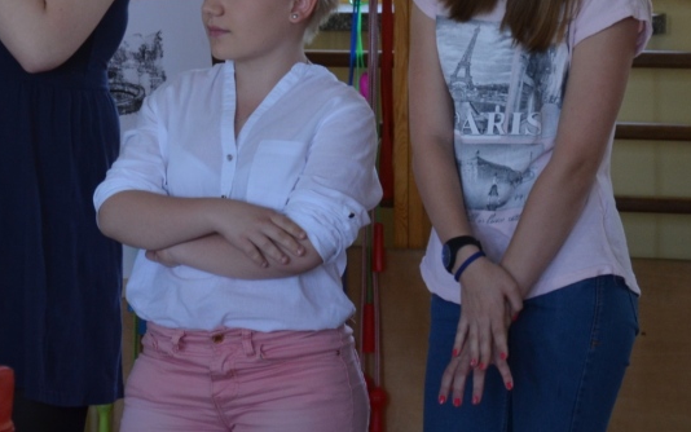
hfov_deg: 8.9
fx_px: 4408
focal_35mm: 234
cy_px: 84
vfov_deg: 5.6
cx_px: 159
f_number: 5.3
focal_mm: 80
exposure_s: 1/60
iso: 640
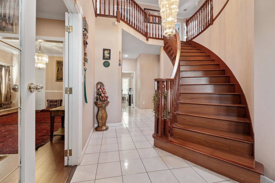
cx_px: 138
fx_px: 122
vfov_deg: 73.7
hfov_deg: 96.7
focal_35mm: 16
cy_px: 92
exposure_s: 1.6
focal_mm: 16
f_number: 6.3
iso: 320
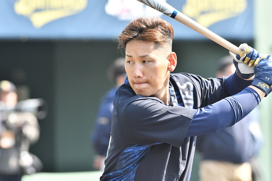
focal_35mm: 450
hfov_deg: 4.6
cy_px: 90
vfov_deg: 3.1
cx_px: 136
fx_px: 3400
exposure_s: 1/1250
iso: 1250
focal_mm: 300
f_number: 6.3
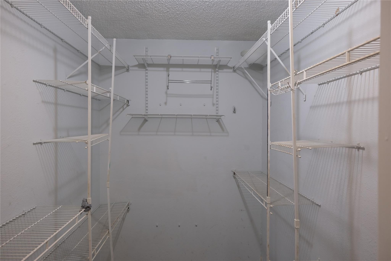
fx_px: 261
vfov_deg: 53.1
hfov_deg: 73.7
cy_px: 130
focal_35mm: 24
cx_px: 196
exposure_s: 1/20
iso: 400
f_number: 4
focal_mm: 16
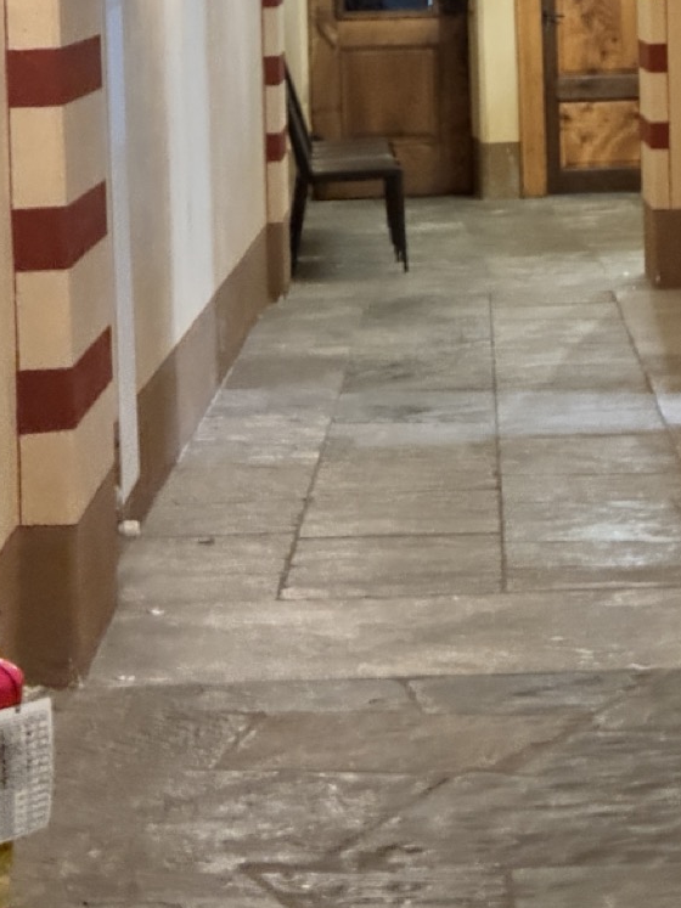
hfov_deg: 11.2
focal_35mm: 132
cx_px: 553
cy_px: 142
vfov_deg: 14.8
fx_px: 3463
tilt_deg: -2.7
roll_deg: +2.9
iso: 1000
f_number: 2.8
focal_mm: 9
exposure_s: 1/33
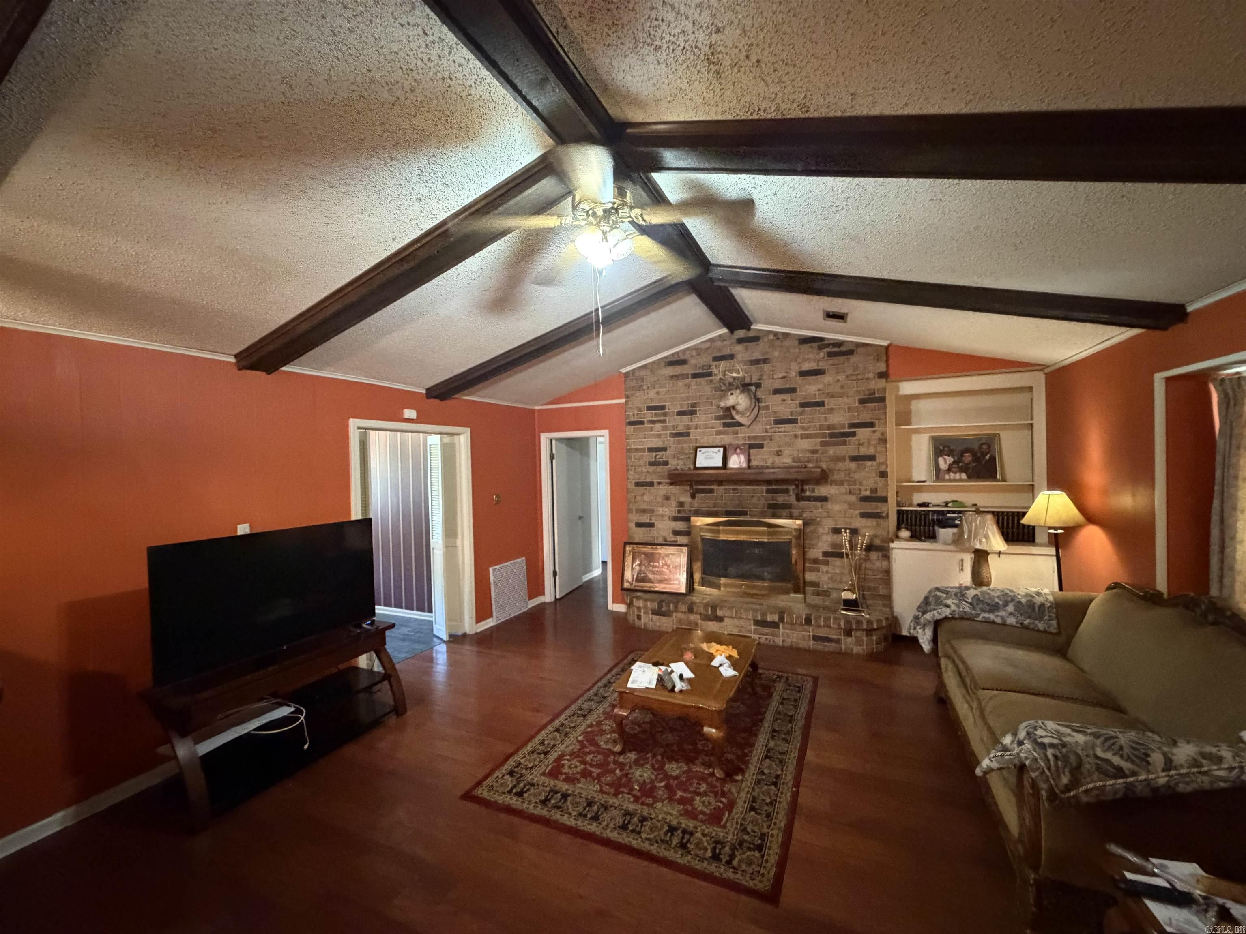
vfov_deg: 85.7
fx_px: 504
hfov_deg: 102.1
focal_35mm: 14
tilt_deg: -1.1
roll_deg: +1.2
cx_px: 623
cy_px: 467
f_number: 2.2
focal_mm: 2.22
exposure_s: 1/40
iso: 1250
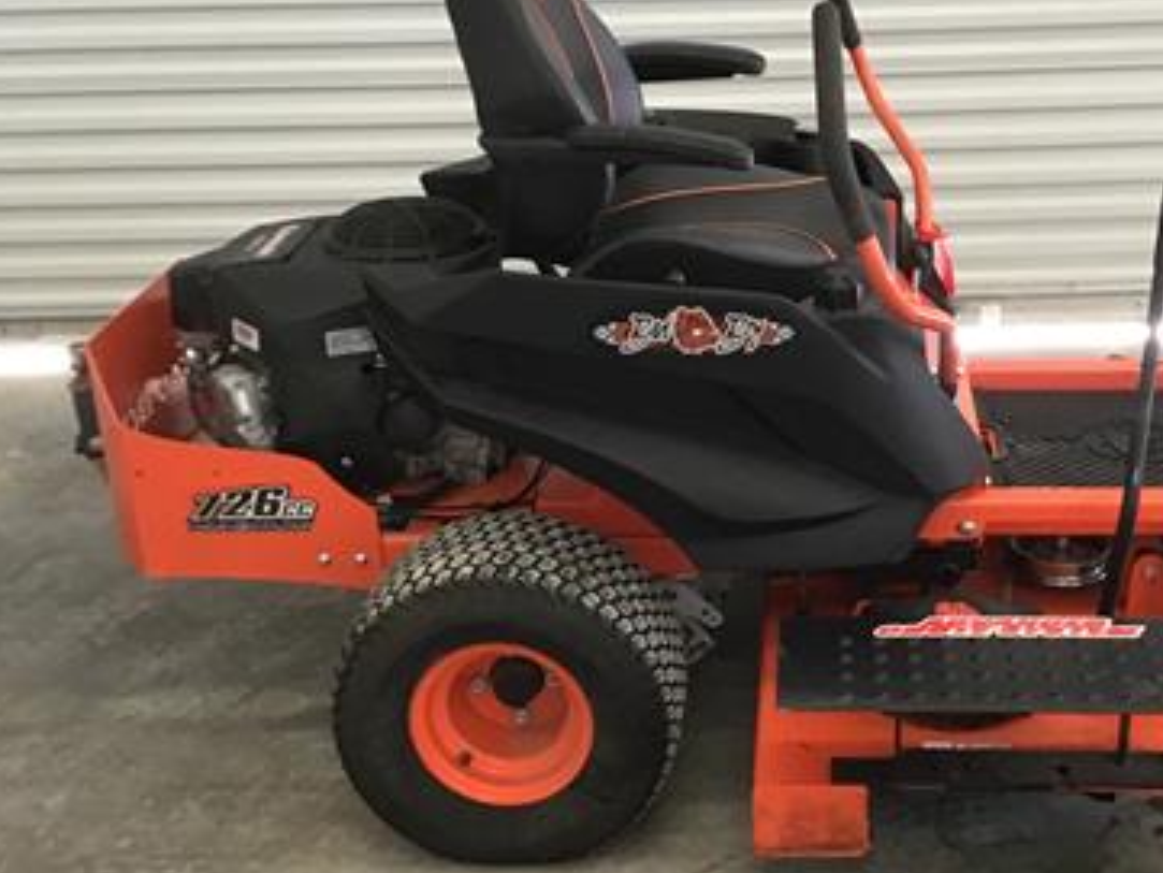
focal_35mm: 55
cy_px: 461
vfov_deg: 26.6
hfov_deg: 34.7
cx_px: 754
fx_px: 1848
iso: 80
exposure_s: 1/30
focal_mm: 3.3
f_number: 2.4
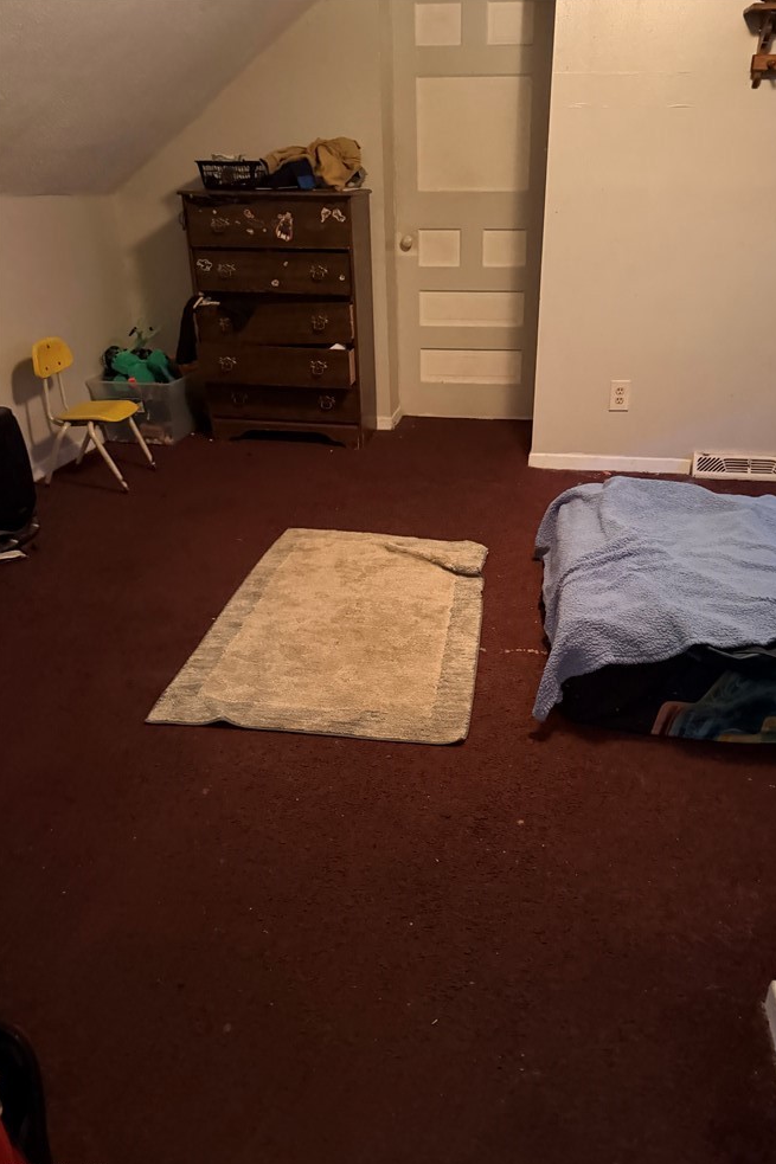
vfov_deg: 69.4
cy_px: 602
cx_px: 449
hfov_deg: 49.3
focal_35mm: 26
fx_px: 841
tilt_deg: -24.5
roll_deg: -0.7
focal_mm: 6.76
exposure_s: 1/30
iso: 1250
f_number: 1.78
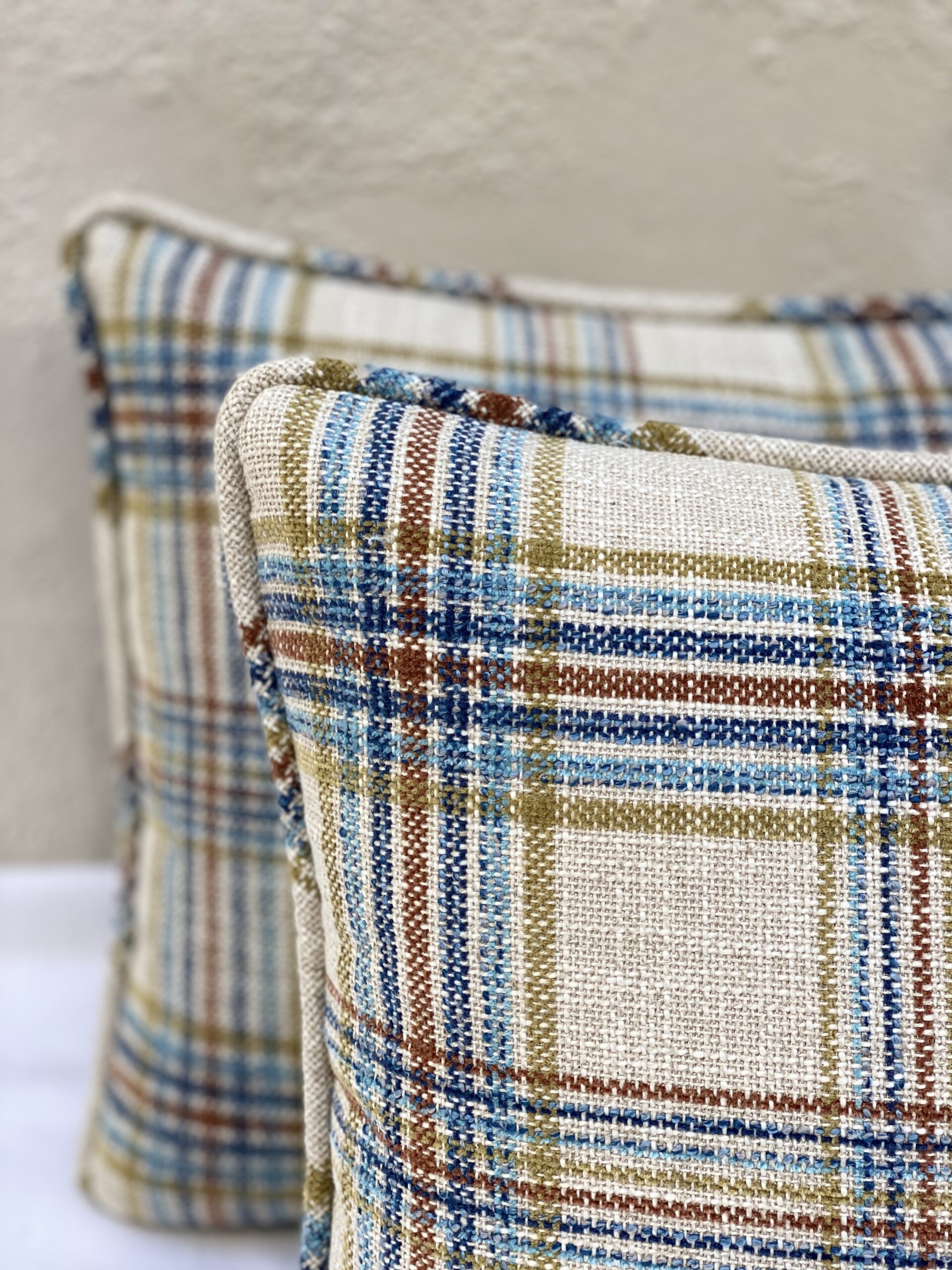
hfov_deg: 28.0
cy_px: 635
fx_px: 1907
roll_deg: -1.8
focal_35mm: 52
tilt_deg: -24.4
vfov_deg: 36.8
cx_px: 476
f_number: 2
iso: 20
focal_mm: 6
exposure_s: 1/141
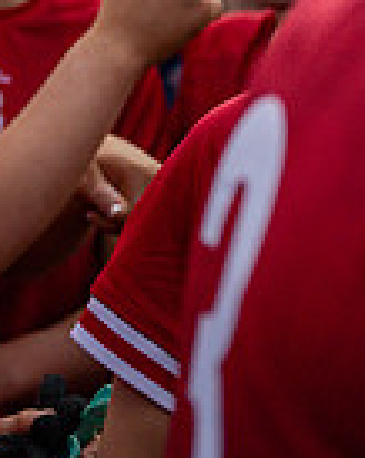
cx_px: -415
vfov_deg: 9.9
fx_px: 2642
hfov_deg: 7.5
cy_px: 85
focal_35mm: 195
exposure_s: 1/8000
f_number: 2.8
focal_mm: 49
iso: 125
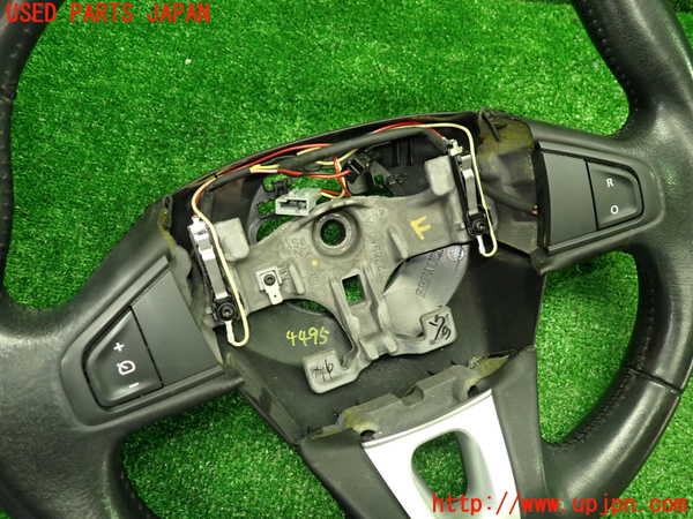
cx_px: 346
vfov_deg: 54.9
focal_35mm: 25
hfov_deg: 69.4
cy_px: 260
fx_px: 500
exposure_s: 1/30
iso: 200
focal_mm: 4.5
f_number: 2
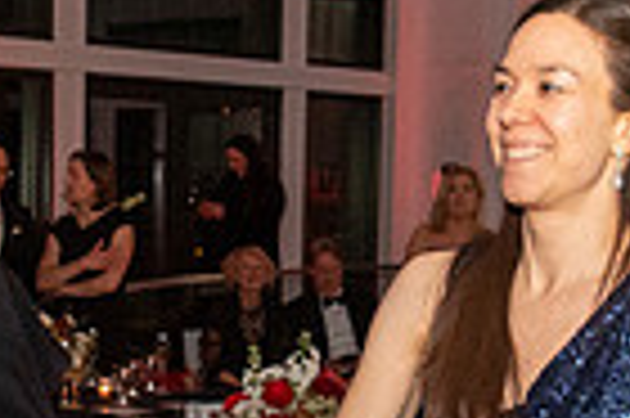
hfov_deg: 18.3
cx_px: 302
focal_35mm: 112
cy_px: 456
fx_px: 1958
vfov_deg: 12.0
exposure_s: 1/60
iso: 2000
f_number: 7.1
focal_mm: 18
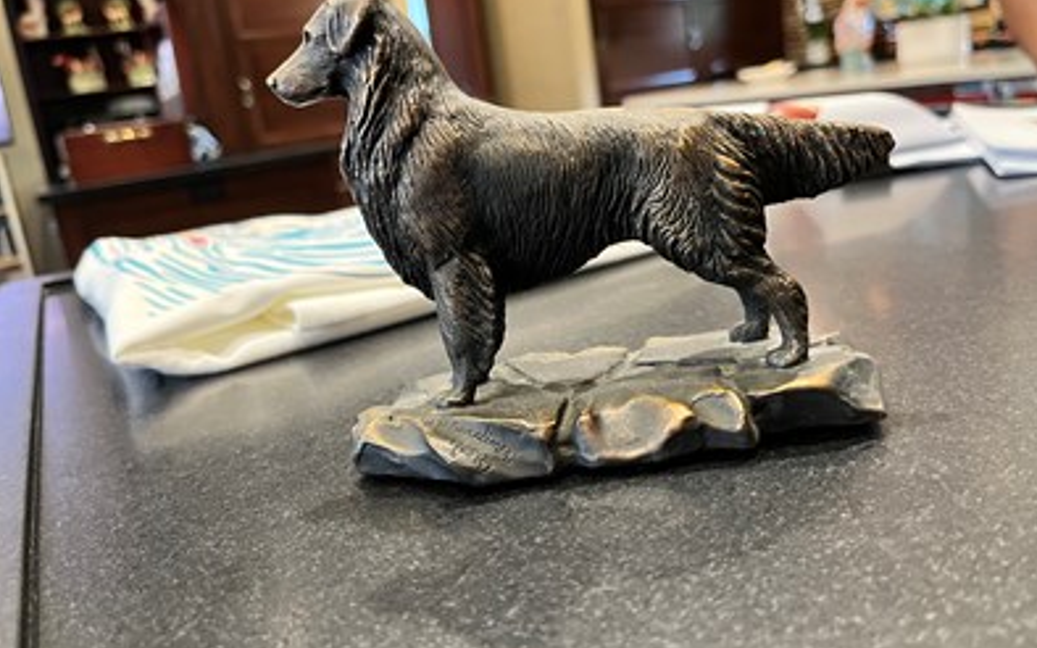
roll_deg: +8.0
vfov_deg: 44.5
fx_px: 791
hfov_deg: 66.5
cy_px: 298
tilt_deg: -14.6
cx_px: 524
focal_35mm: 28
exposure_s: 1/60
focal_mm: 5.1
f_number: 1.6
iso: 500
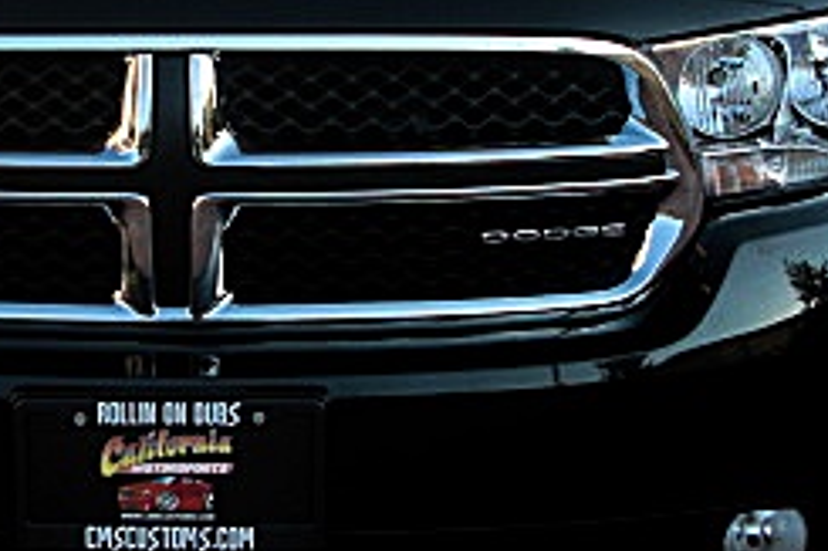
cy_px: 193
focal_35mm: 98
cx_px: 220
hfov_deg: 20.7
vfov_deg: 13.9
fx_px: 2252
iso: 50
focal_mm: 6.3
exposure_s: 1/200
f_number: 2.8
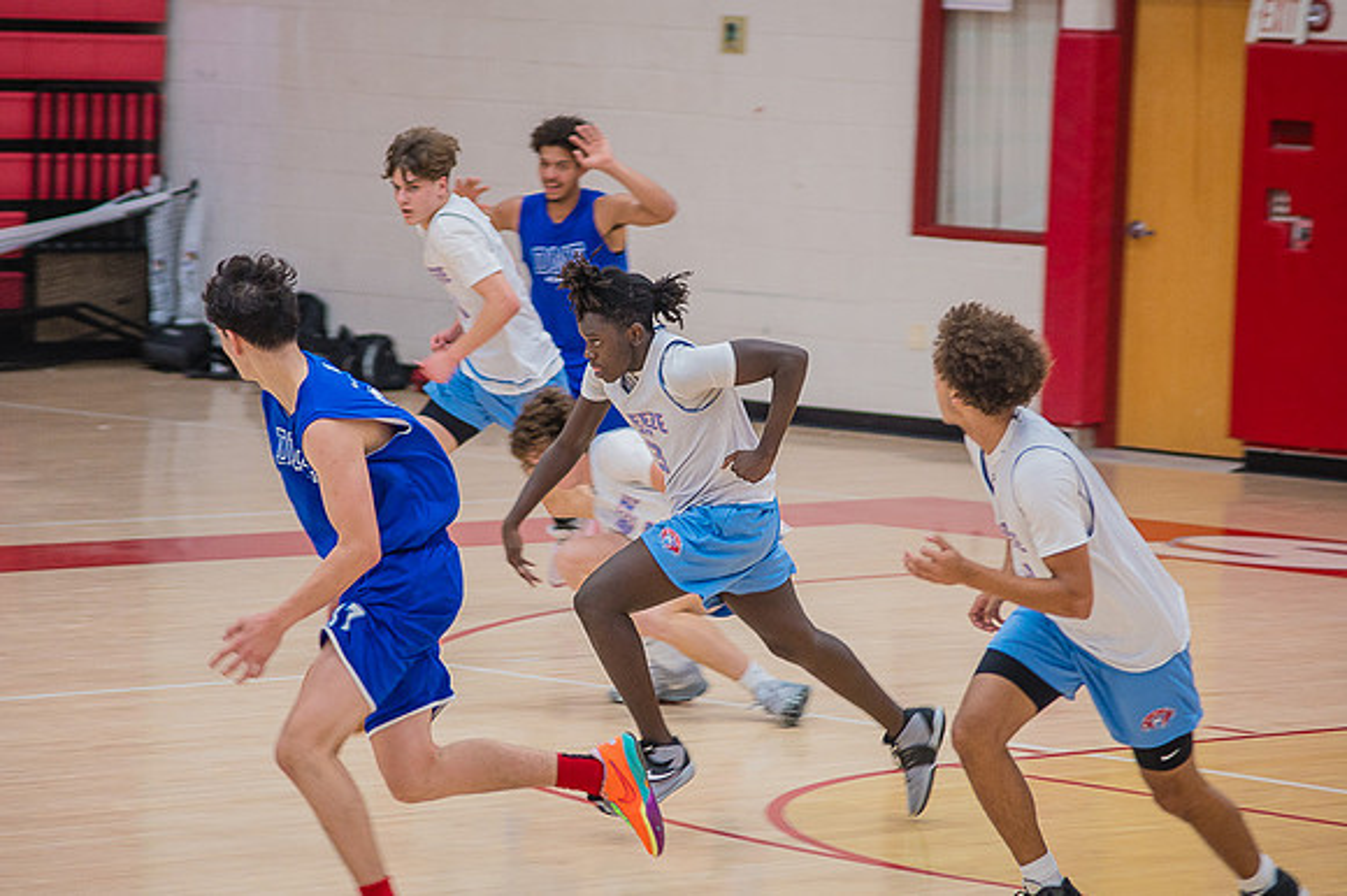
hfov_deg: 10.5
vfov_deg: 7.0
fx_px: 7334
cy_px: 457
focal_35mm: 196
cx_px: 649
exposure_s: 1/250
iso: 1000
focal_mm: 175
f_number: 5.3
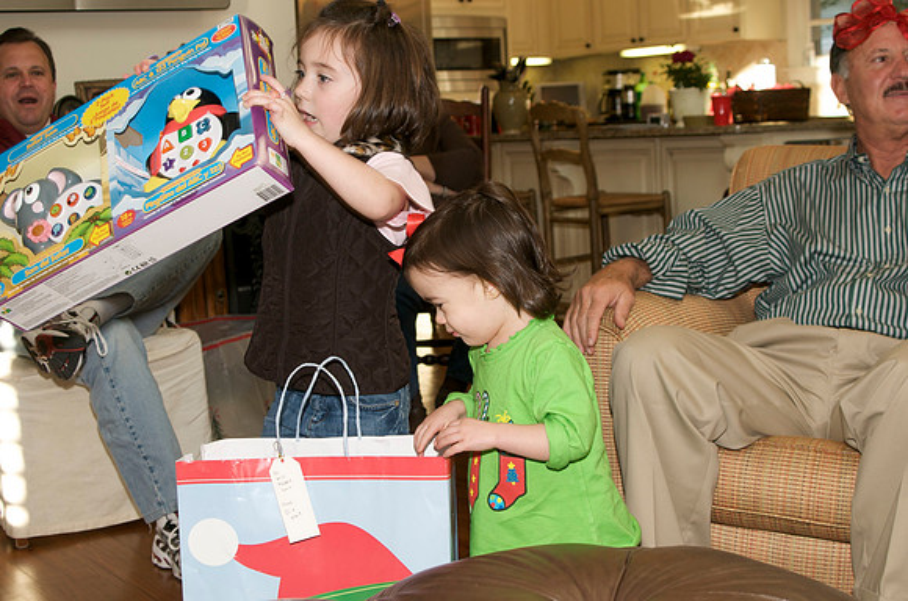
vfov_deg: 23.7
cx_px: 454
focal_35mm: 57
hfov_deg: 35.1
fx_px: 1435
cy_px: 300
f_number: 5
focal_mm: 38
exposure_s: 1/60
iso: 200
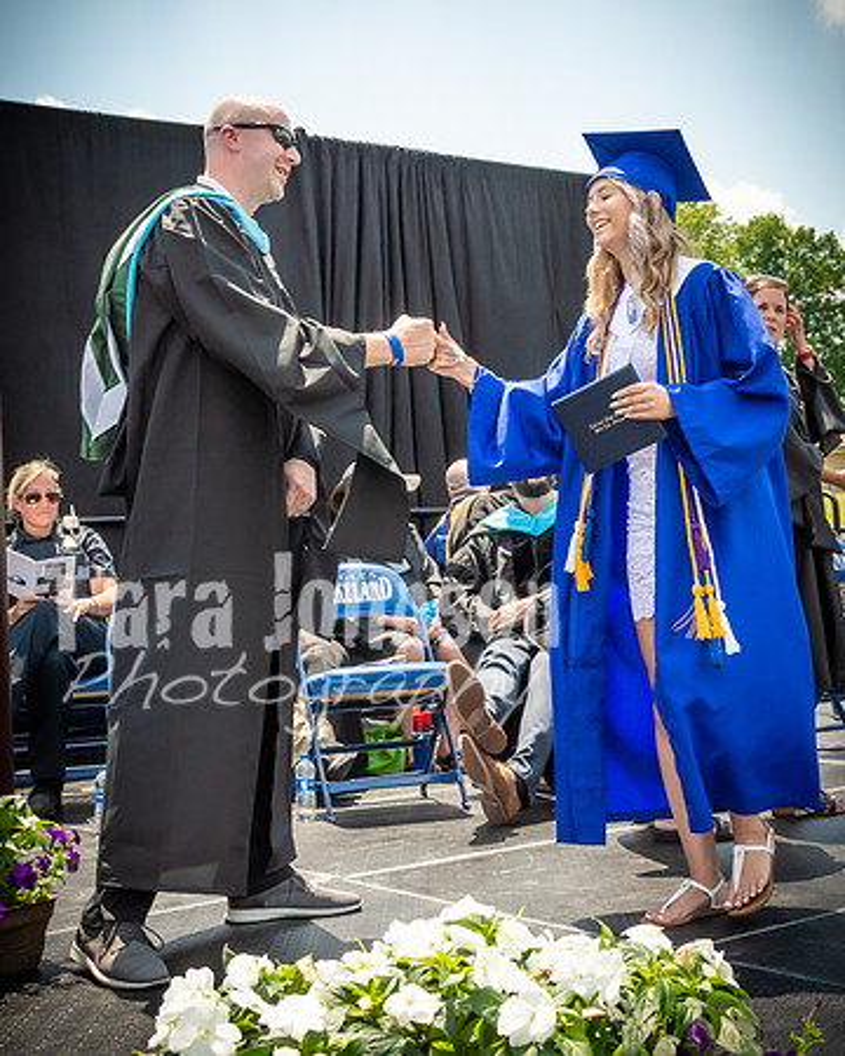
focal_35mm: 56
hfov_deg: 27.2
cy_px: 478
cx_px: 532
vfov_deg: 33.8
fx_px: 1737
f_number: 7.1
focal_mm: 24
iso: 200
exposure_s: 1/800
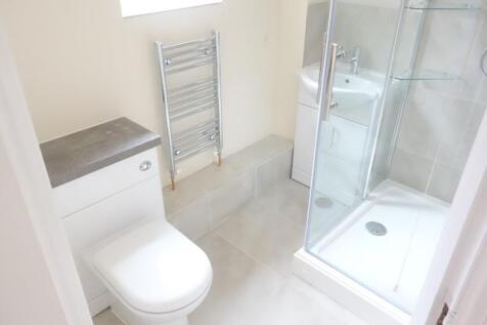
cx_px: 244
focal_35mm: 28
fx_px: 379
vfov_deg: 46.4
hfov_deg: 65.5
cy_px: 162
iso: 3200
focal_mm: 10.4
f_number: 6.3
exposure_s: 1/25
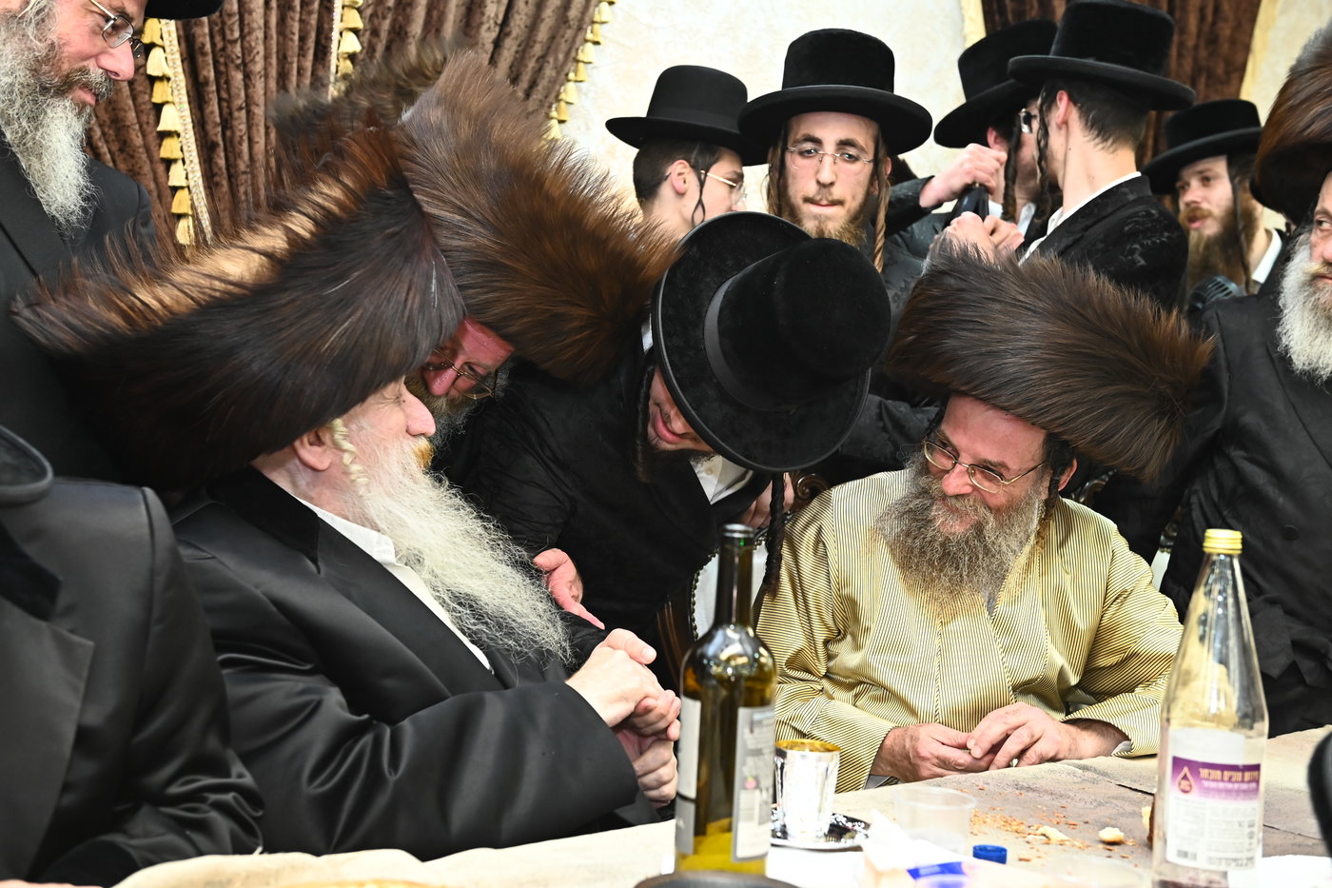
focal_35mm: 48
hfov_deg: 41.1
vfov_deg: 28.1
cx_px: 666
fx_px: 1776
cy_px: 444
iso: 2000
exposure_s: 1/200
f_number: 4.5
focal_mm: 48
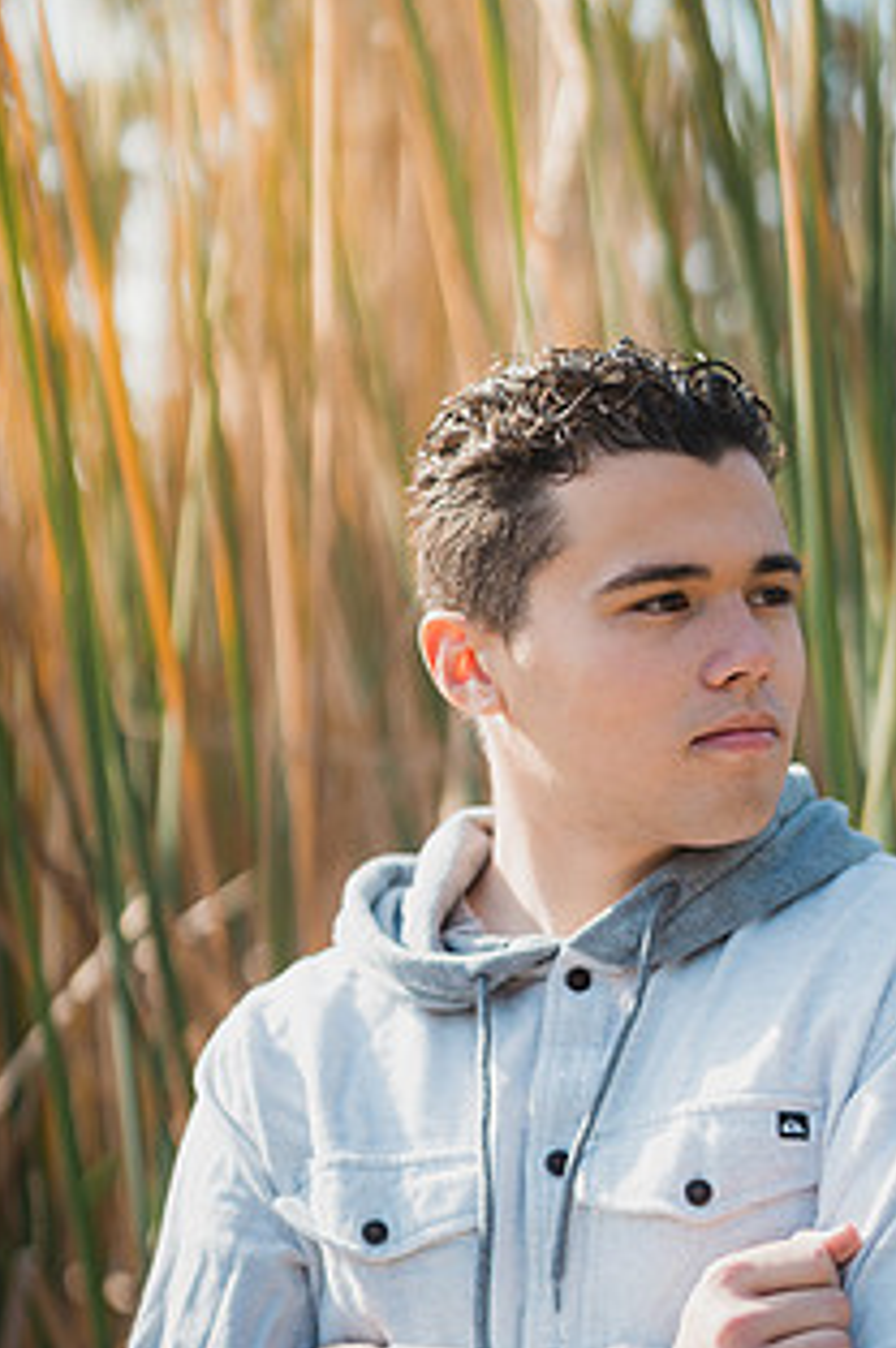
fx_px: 2694
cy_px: 909
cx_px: 594
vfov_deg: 27.9
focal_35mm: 72
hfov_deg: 18.8
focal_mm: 50
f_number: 1.4
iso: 250
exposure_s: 1/4000
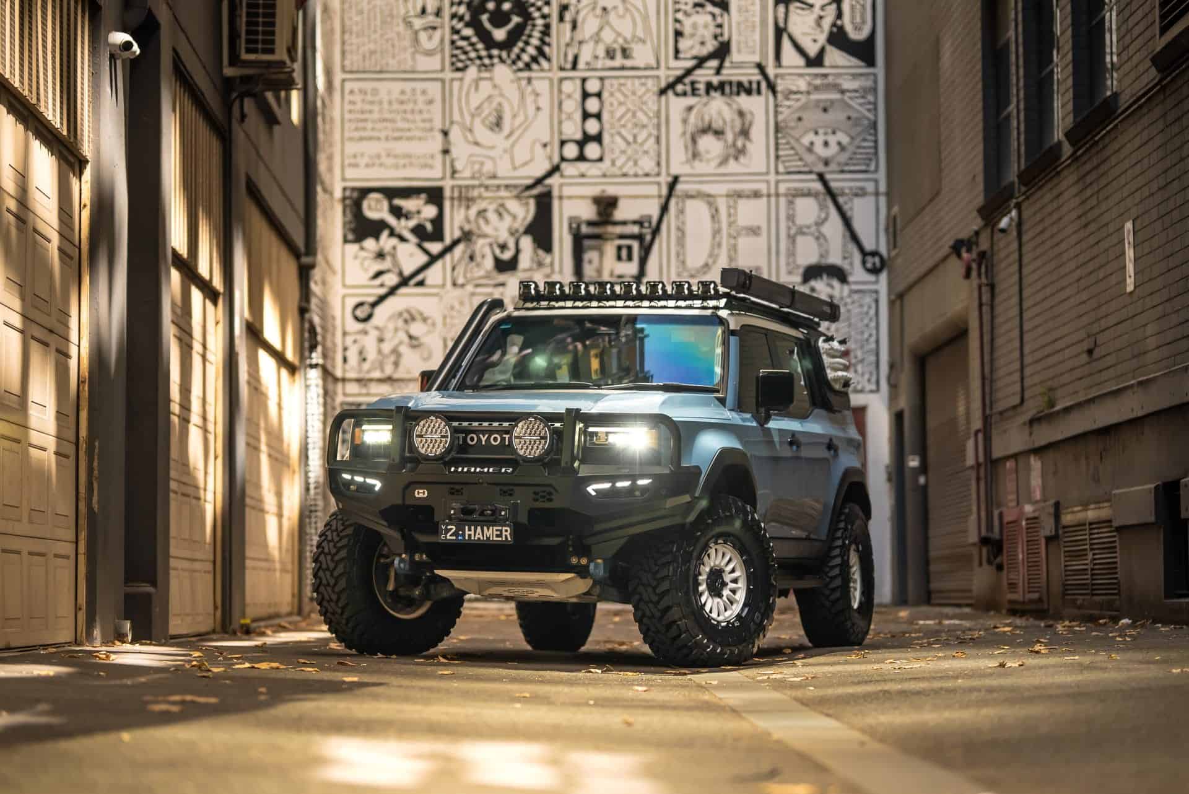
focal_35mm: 85
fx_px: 2808
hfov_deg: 23.9
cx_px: 594
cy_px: 397
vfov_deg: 16.1
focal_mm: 85
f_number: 1.8
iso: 100
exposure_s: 1/160
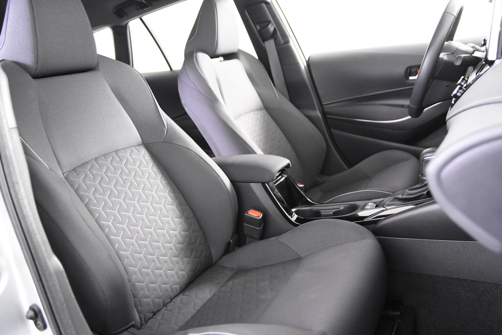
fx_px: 418
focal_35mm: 30
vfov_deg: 43.6
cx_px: 251
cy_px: 168
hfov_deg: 61.9
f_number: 2.8
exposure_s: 1/30
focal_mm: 20
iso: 5600
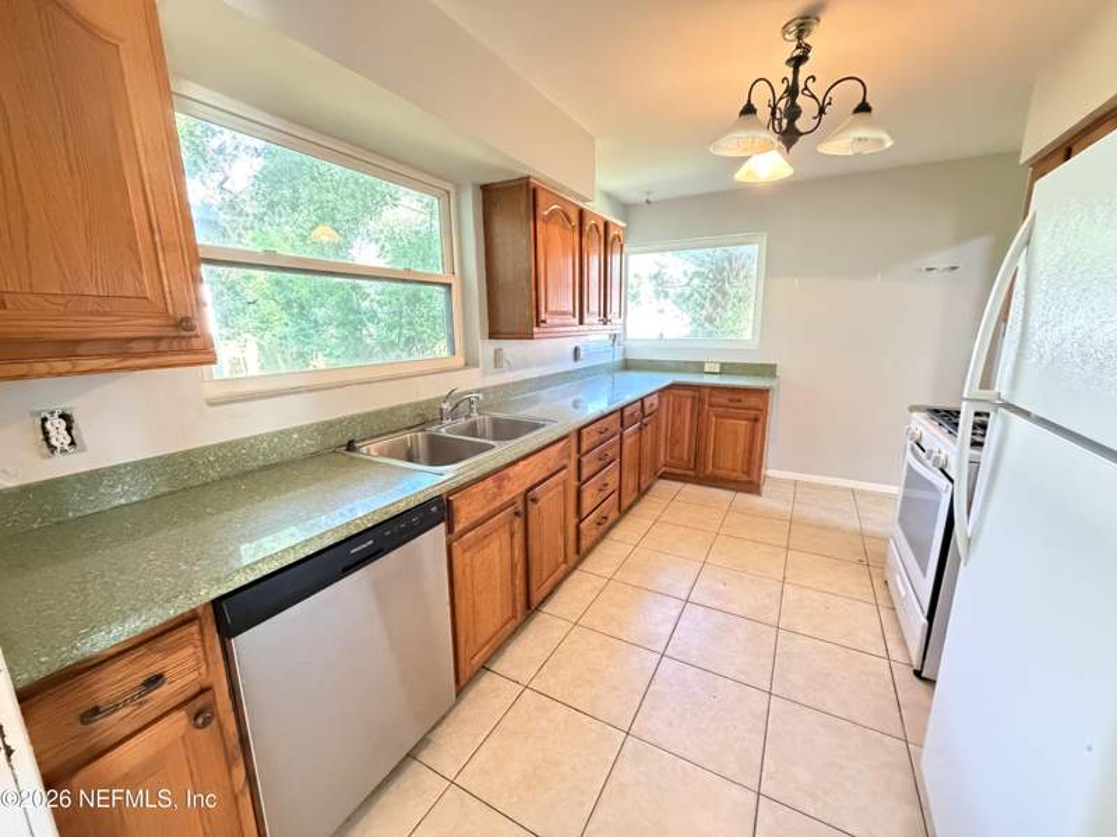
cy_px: 418
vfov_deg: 85.7
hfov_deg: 102.1
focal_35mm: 14
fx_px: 452
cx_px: 558
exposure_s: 1/60
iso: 1250
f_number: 2.2
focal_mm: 2.22
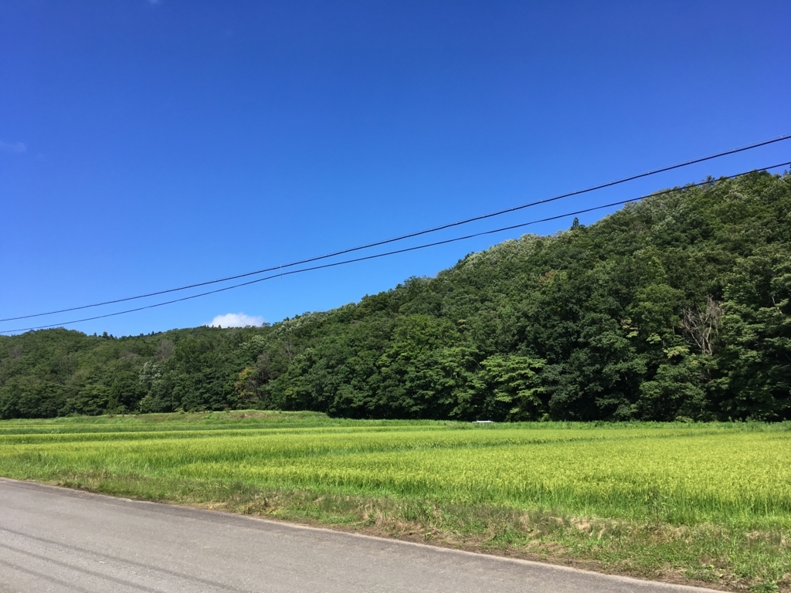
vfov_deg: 48.2
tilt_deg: +9.8
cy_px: 296
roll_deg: +1.0
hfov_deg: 61.7
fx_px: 663
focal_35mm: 29
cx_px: 396
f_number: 2.2
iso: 25
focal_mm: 4.15
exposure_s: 1/1261
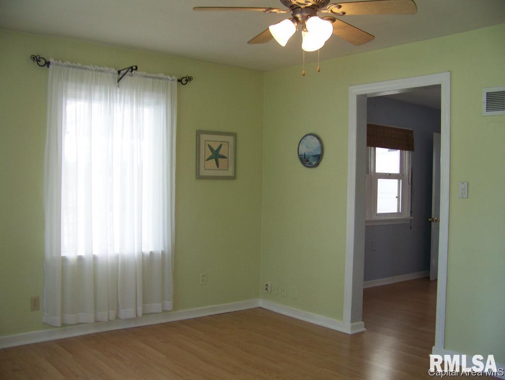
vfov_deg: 39.7
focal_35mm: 36
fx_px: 525
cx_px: 252
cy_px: 190
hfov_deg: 51.3
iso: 80
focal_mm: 5.85
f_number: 2.8
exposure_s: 1/30
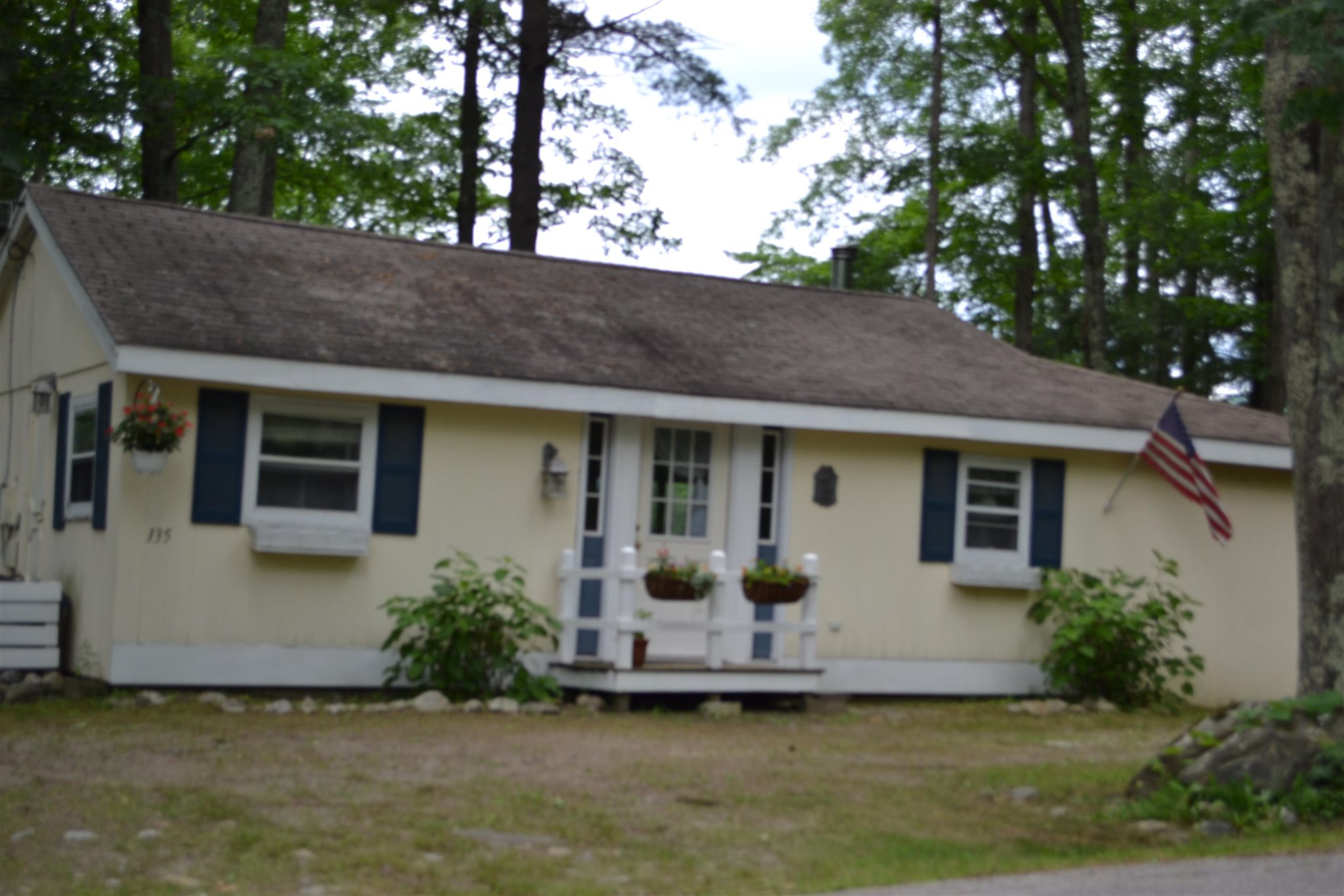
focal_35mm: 54
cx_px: 672
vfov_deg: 25.1
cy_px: 448
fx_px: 2016
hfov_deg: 36.9
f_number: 5.6
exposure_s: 1/125
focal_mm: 36
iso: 100
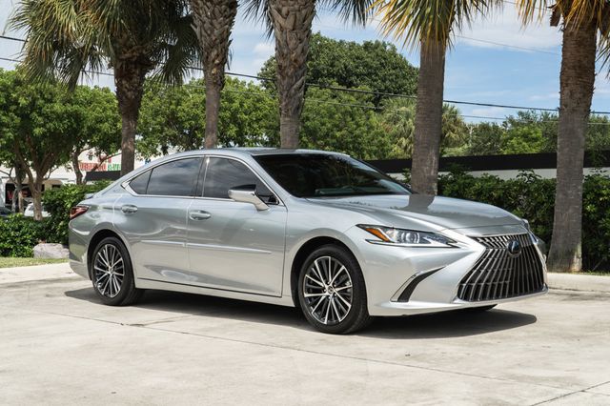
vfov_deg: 24.8
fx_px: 924
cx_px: 323
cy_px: 203
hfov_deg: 36.5
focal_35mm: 55
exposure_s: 1/50
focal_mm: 47
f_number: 10
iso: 100
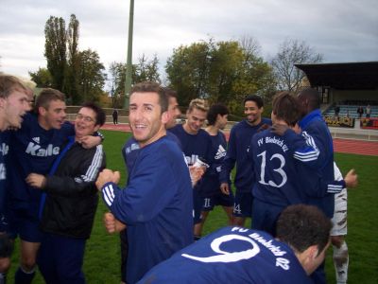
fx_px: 426
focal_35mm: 39
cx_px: 189
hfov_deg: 47.9
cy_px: 142
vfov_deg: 36.8
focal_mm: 8
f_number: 2.8
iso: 100
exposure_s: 1/60
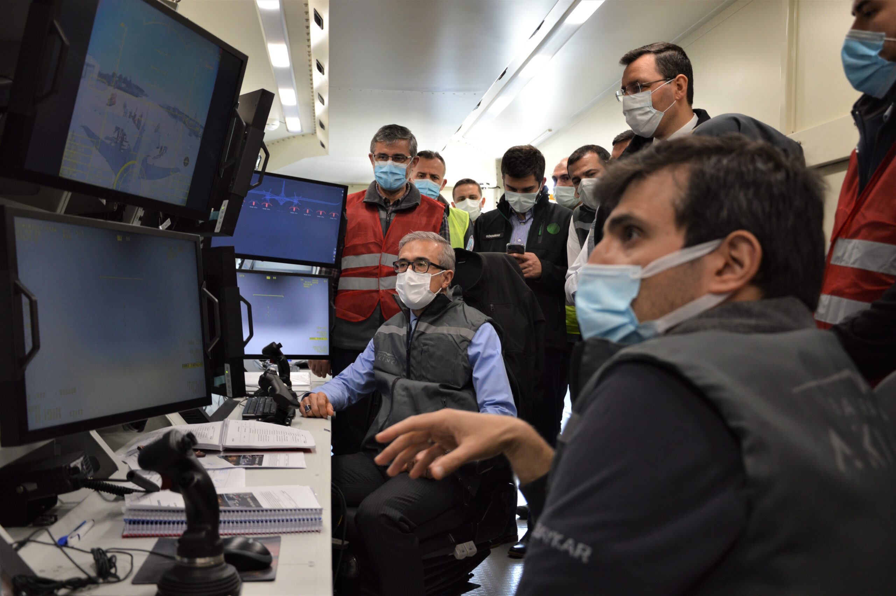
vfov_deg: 35.4
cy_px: 298
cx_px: 448
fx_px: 932
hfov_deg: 51.3
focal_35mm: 38
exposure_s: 1/50
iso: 400
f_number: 4
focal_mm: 25
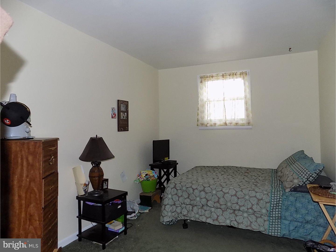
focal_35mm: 23
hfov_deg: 73.9
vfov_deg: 58.9
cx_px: 168
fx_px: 223
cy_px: 126
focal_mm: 4
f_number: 3.1
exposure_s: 1/30
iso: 200
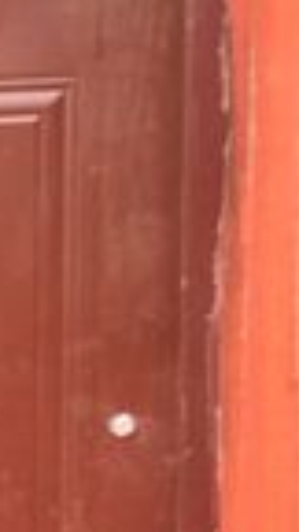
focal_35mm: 175
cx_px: -735
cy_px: 624
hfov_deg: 6.2
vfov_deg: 12.1
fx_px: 2467
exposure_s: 1/100
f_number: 2.2
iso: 25
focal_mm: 4.15
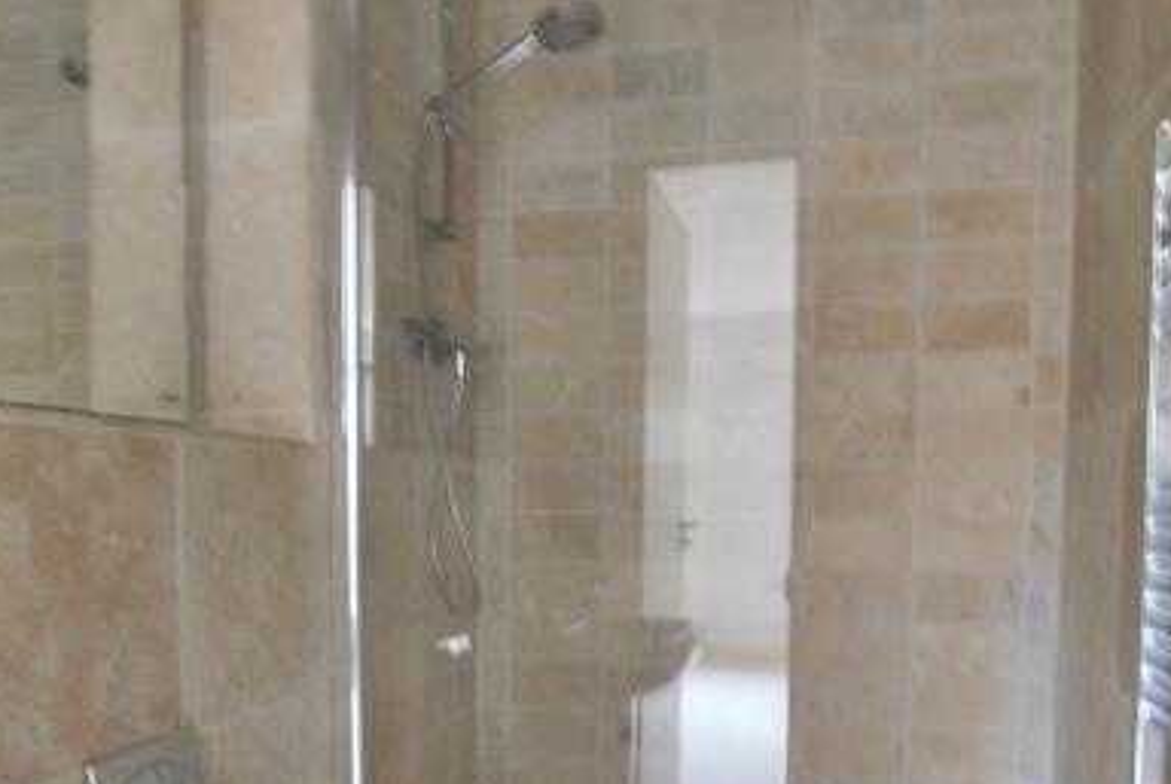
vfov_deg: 36.8
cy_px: 616
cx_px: 521
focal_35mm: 35
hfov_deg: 54.3
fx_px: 1140
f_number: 5.6
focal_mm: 10
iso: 400
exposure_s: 1/3
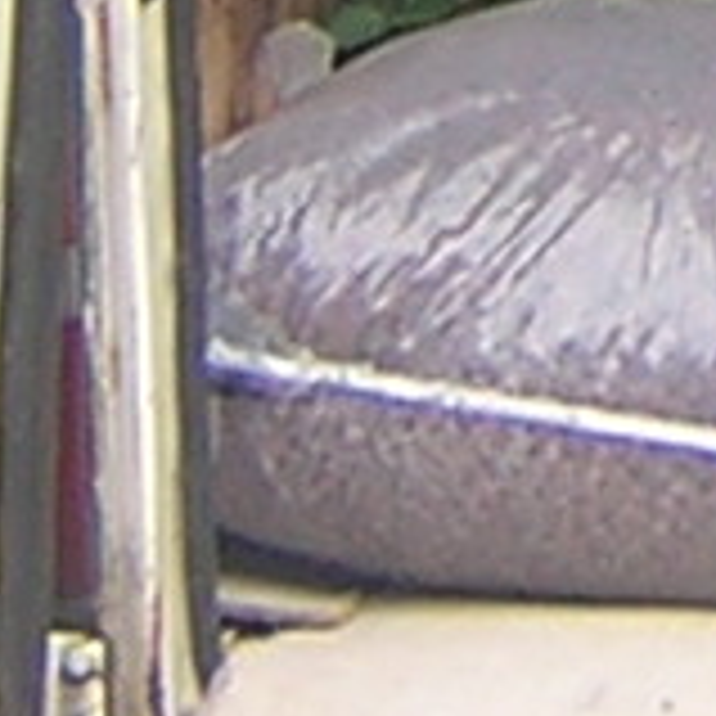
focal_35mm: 320
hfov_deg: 5.3
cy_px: -1171
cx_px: 1864
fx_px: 7488
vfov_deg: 5.3
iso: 100
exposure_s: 1/130
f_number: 2.6
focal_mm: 4.7
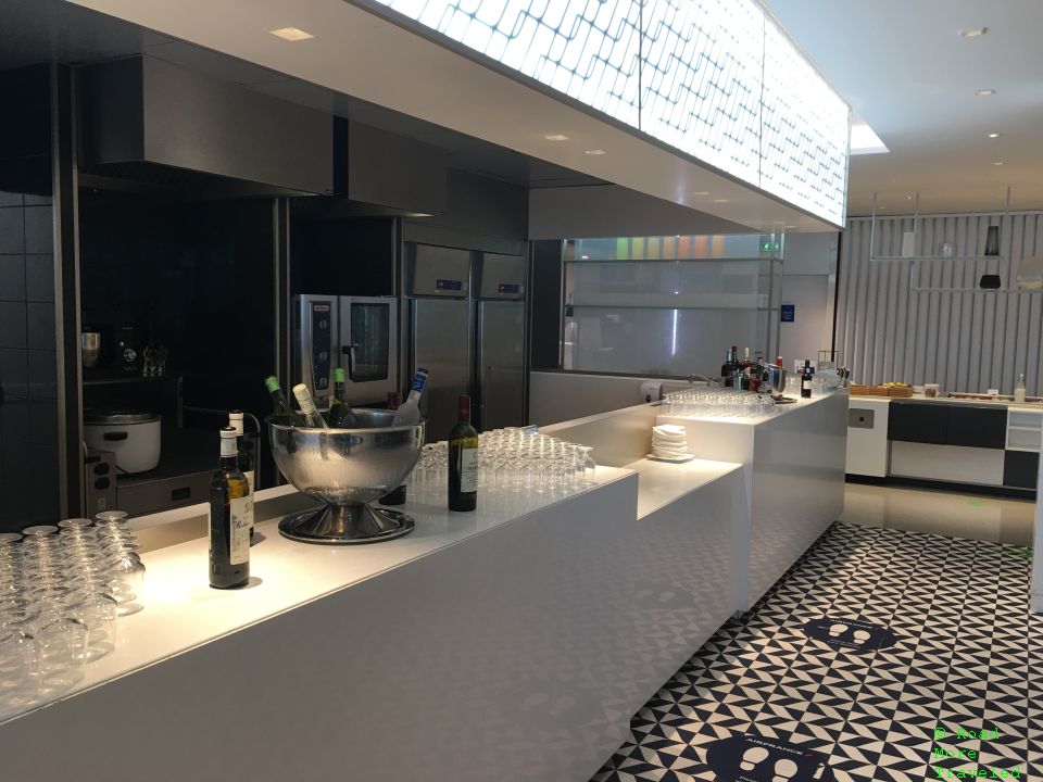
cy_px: 391
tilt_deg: -3.0
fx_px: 874
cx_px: 522
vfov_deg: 48.2
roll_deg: -0.9
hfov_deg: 61.7
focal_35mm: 29
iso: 32
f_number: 2.2
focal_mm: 4.15
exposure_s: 1/33
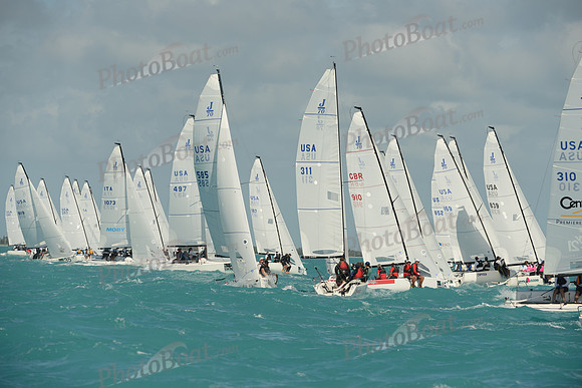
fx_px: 3234
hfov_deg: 10.3
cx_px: 291
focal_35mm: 200
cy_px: 194
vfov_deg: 6.9
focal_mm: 200
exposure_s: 1/2000
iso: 200
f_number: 5.6
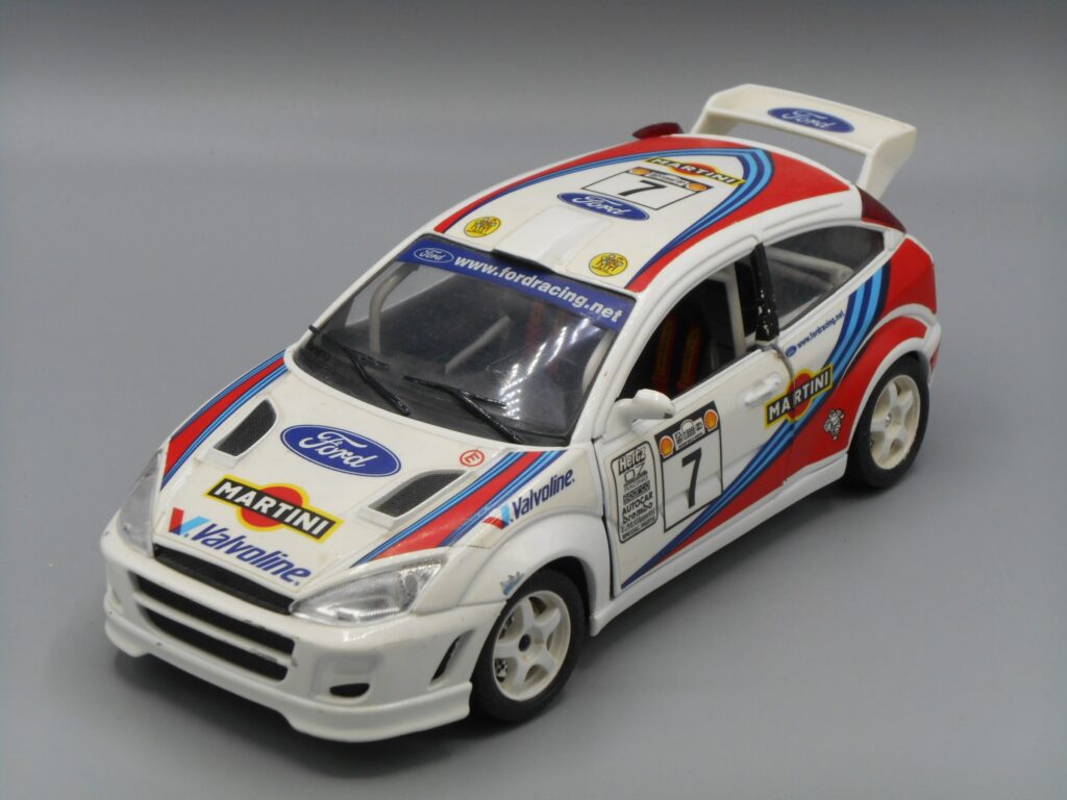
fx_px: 2836
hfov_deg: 21.3
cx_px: 534
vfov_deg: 16.1
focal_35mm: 92
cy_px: 400
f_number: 4.9
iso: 180
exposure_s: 1/250
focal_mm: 16.4
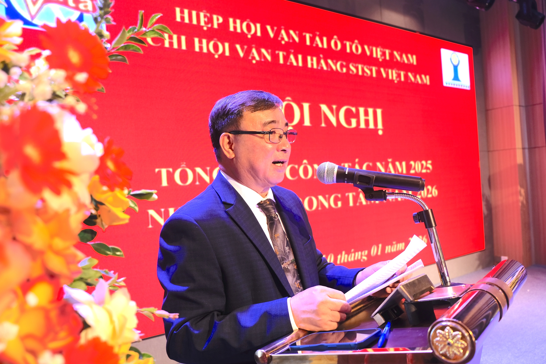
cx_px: 273
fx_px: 409
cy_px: 182
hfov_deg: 67.4
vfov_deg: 47.9
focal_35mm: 27
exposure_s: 1/70
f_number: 2.8
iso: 200
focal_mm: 18
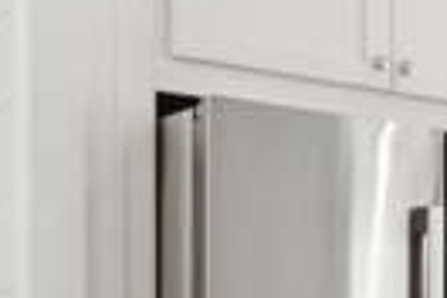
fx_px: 1242
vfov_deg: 13.3
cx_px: 1040
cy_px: 371
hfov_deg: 14.4
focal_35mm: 100
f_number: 9
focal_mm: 11
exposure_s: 1/60
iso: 400
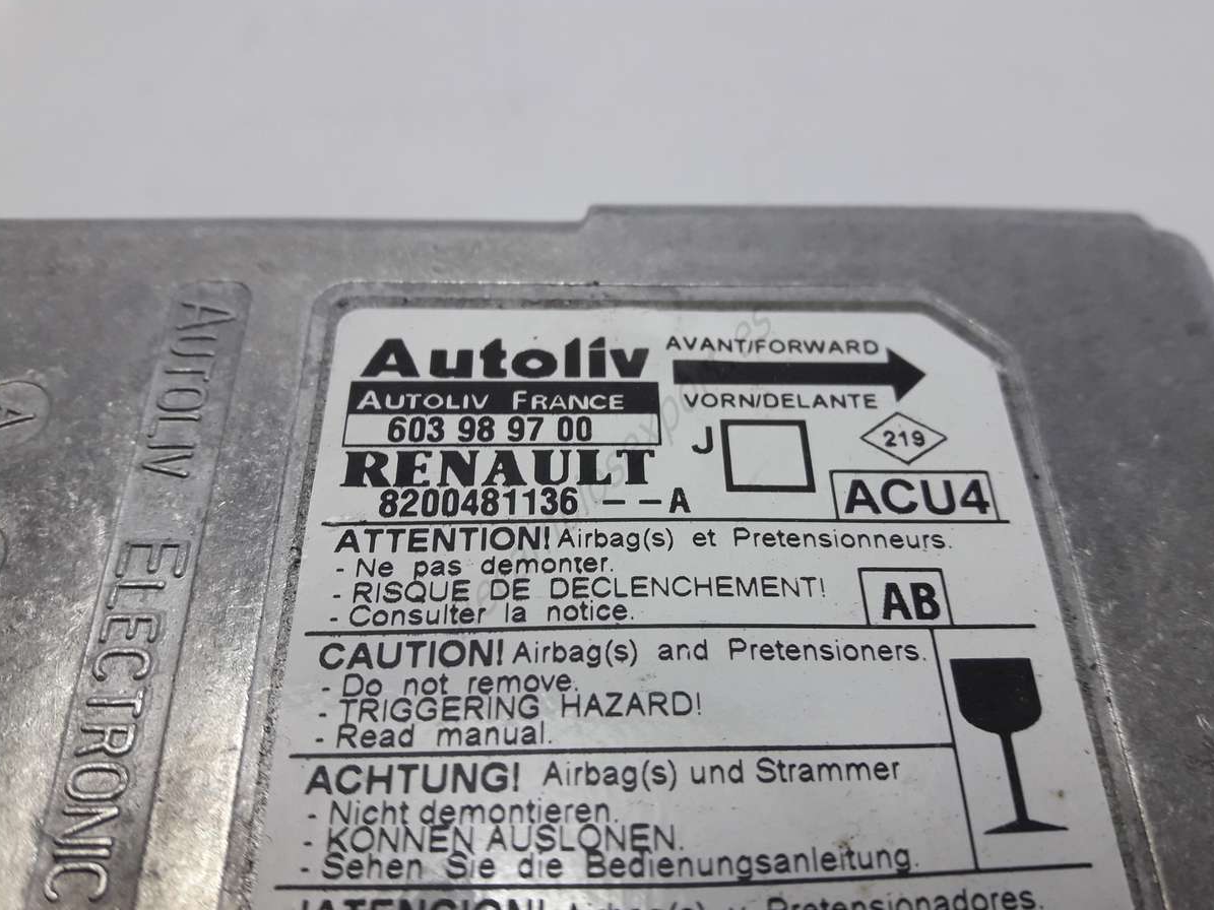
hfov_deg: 61.7
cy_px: 463
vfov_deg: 48.2
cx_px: 620
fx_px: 1017
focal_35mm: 29
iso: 64
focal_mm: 3.7
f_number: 1.9
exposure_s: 1/100
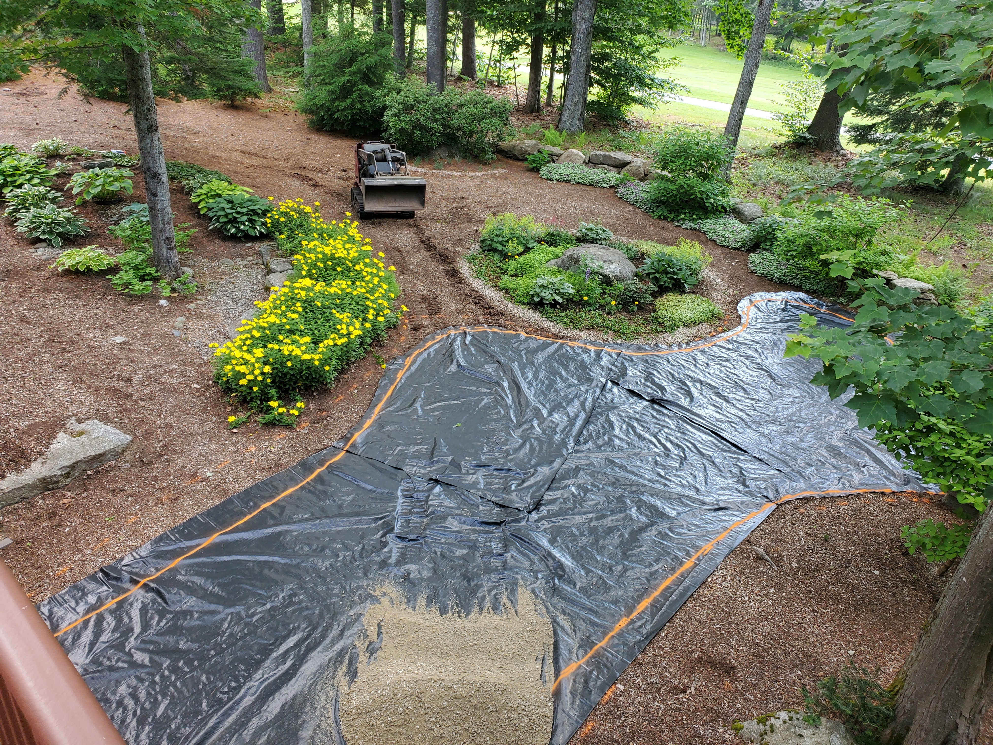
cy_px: 372
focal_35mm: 26
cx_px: 496
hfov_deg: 67.3
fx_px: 746
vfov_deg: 53.1
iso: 80
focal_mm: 4.3
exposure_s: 1/120
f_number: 2.4
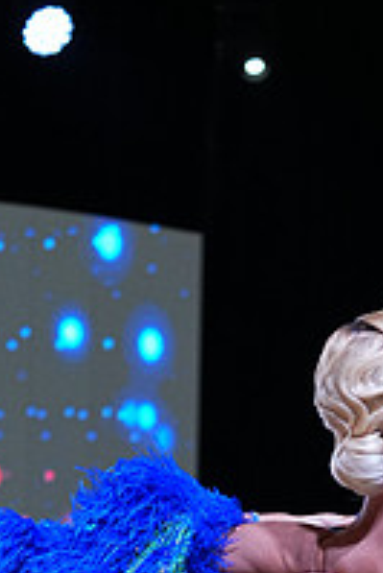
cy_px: 795
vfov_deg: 9.0
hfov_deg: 6.1
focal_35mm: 224
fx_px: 3568
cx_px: 471
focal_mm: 77
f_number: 4
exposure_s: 1/500
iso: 1250
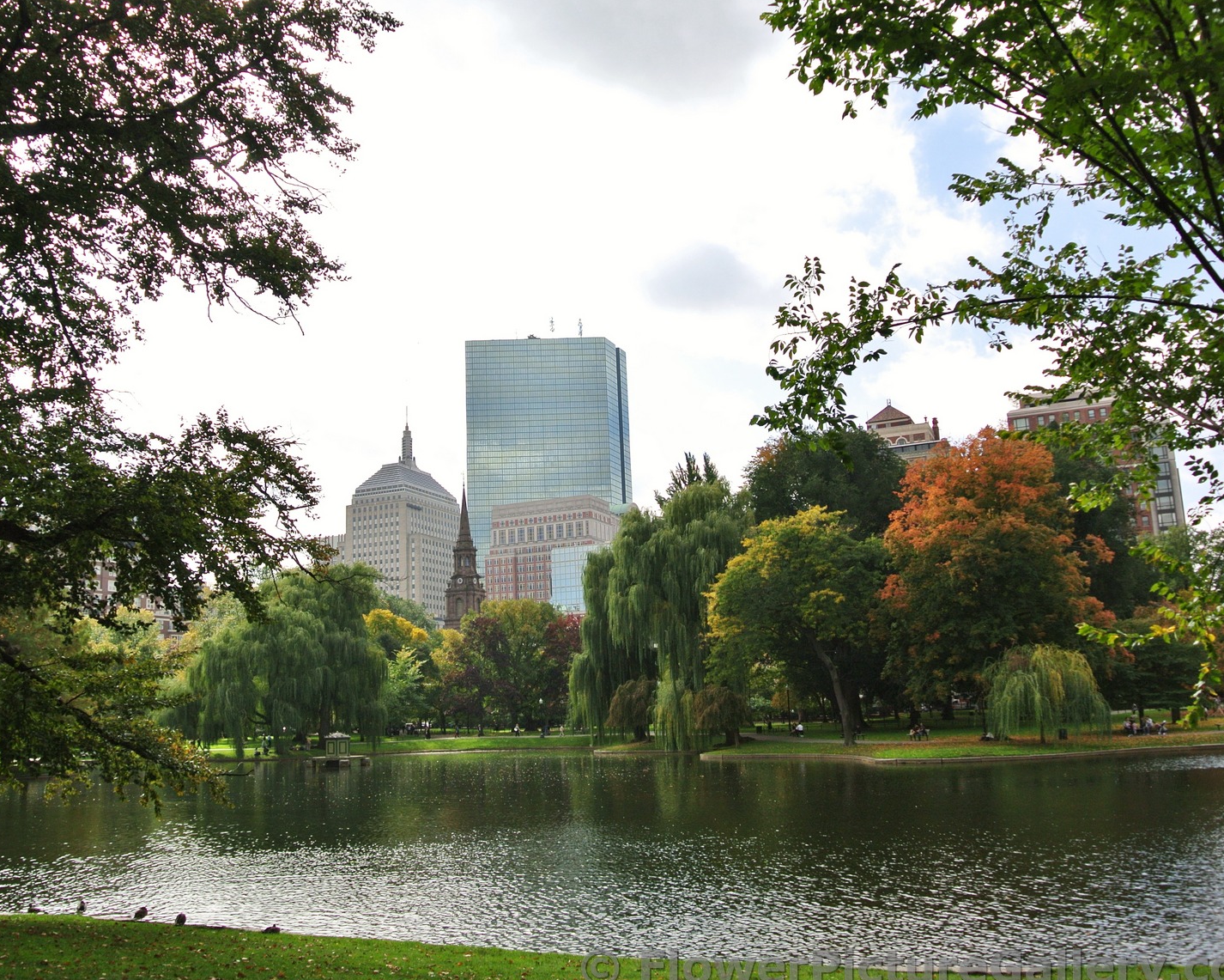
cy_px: 495
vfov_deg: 47.1
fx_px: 1123
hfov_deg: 57.0
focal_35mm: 31
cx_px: 547
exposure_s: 1/640
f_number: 4.5
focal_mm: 10
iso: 100
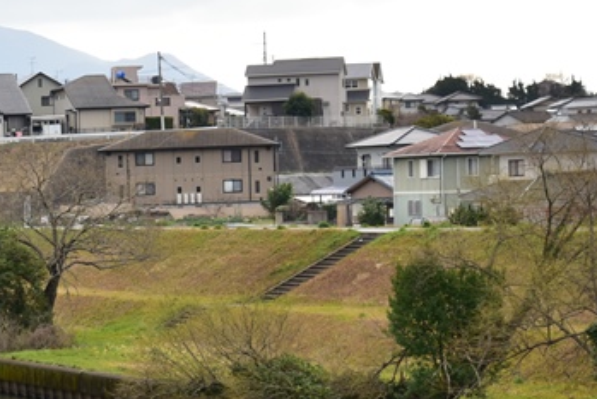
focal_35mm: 135
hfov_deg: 14.3
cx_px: -251
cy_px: 247
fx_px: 2240
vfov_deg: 10.2
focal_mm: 46
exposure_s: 1/160
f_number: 5.6
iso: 200
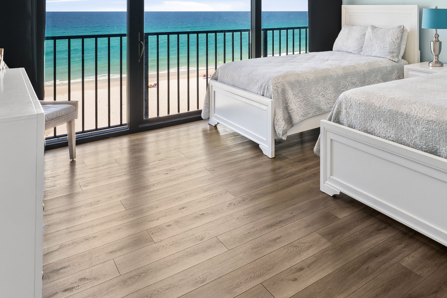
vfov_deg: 37.8
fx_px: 388
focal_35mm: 31
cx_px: 387
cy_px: 6
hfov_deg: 53.7
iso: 400
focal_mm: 14.6
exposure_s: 1/6
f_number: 8
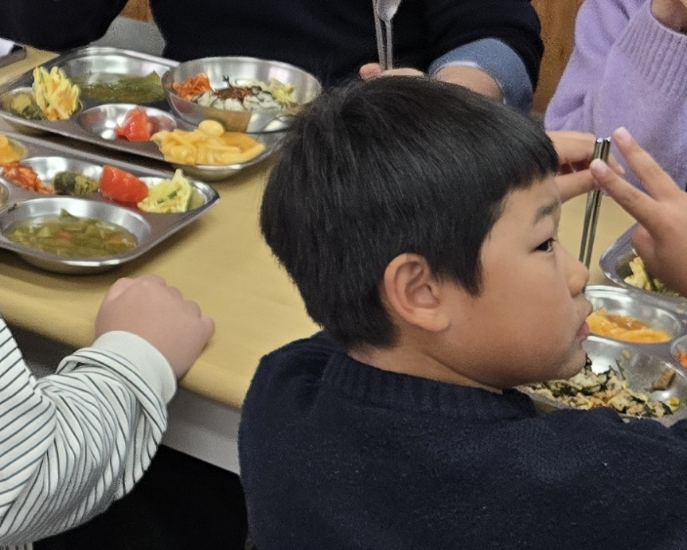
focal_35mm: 104
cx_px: -320
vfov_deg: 14.5
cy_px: -37
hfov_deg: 16.9
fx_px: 2115
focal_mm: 5.4
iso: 100
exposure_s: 1/120
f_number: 1.8
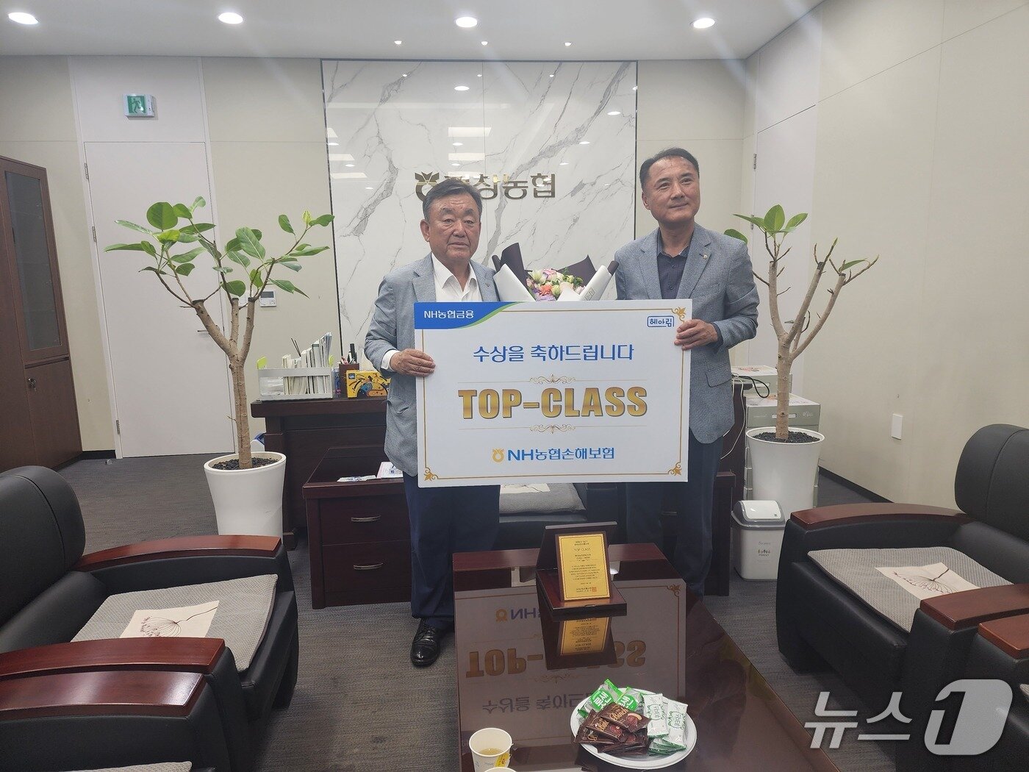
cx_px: 514
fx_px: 684
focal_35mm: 23
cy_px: 386
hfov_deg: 73.9
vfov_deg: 58.9
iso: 50
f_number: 1.8
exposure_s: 1/120
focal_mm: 6.4
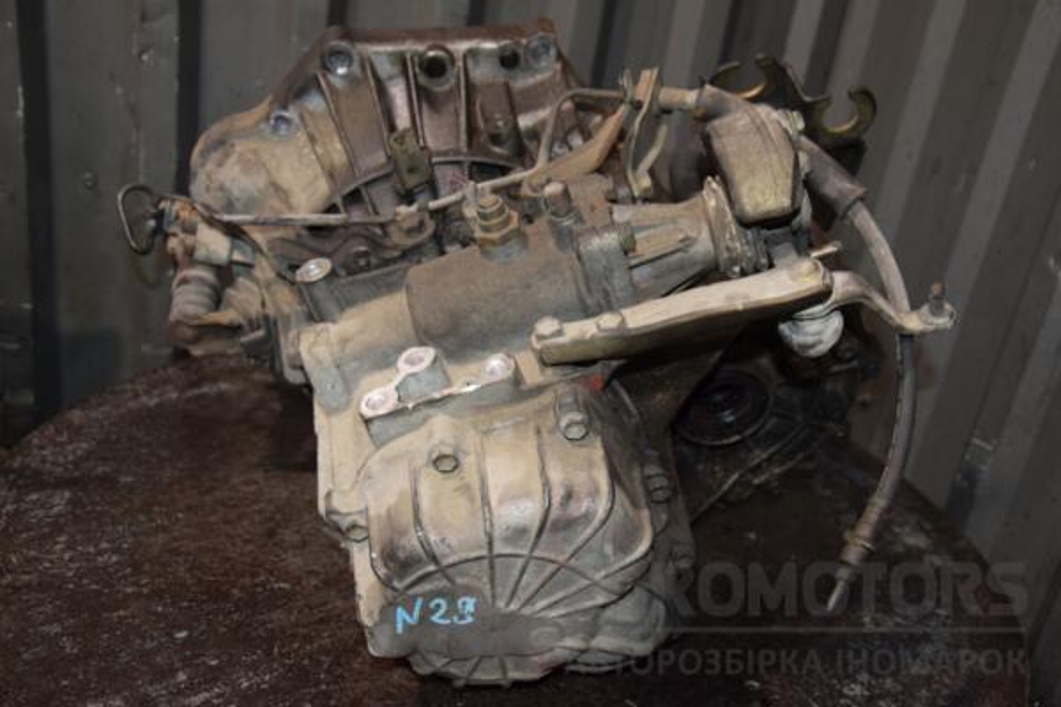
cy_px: 354
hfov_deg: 49.6
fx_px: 1149
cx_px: 530
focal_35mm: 39
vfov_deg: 34.2
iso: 800
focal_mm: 26
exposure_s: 1/60
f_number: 5
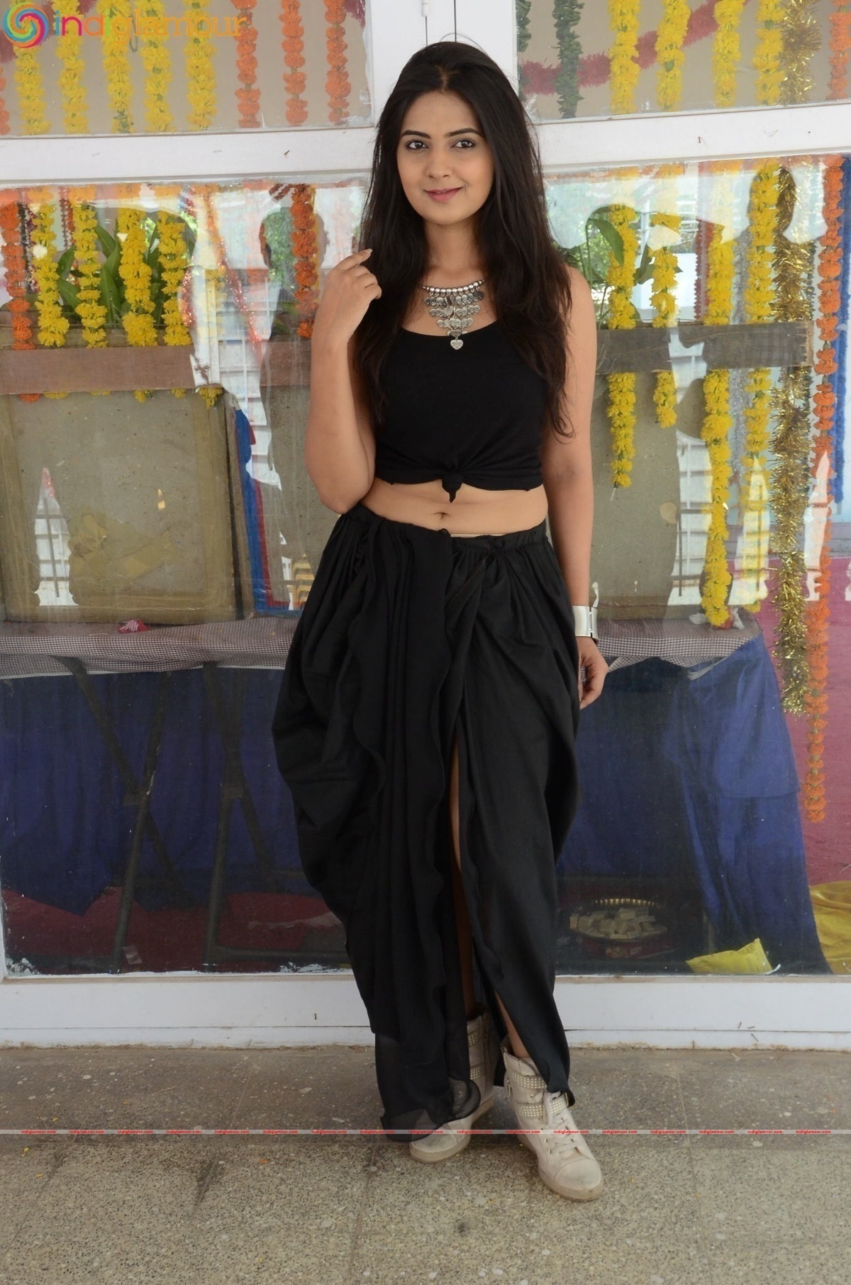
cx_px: 426
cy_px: 642
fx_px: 1603
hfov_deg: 29.7
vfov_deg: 43.7
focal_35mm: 45
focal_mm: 30
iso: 1000
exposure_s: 1/125
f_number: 8
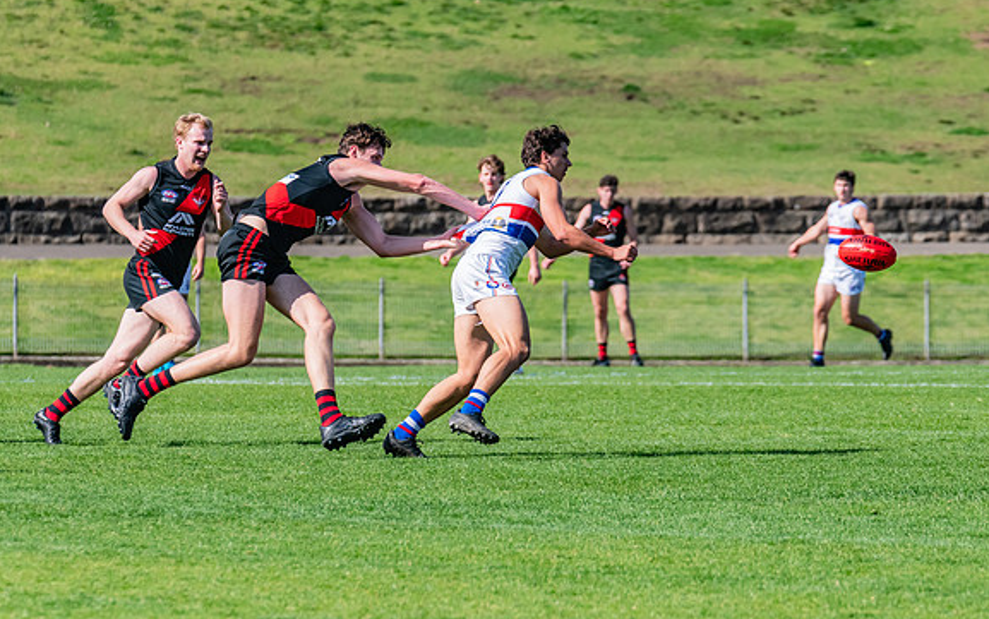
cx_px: 564
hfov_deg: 4.9
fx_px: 11512
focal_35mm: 427
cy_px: 330
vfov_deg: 3.1
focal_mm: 330
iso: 800
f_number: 10
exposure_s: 1/1600
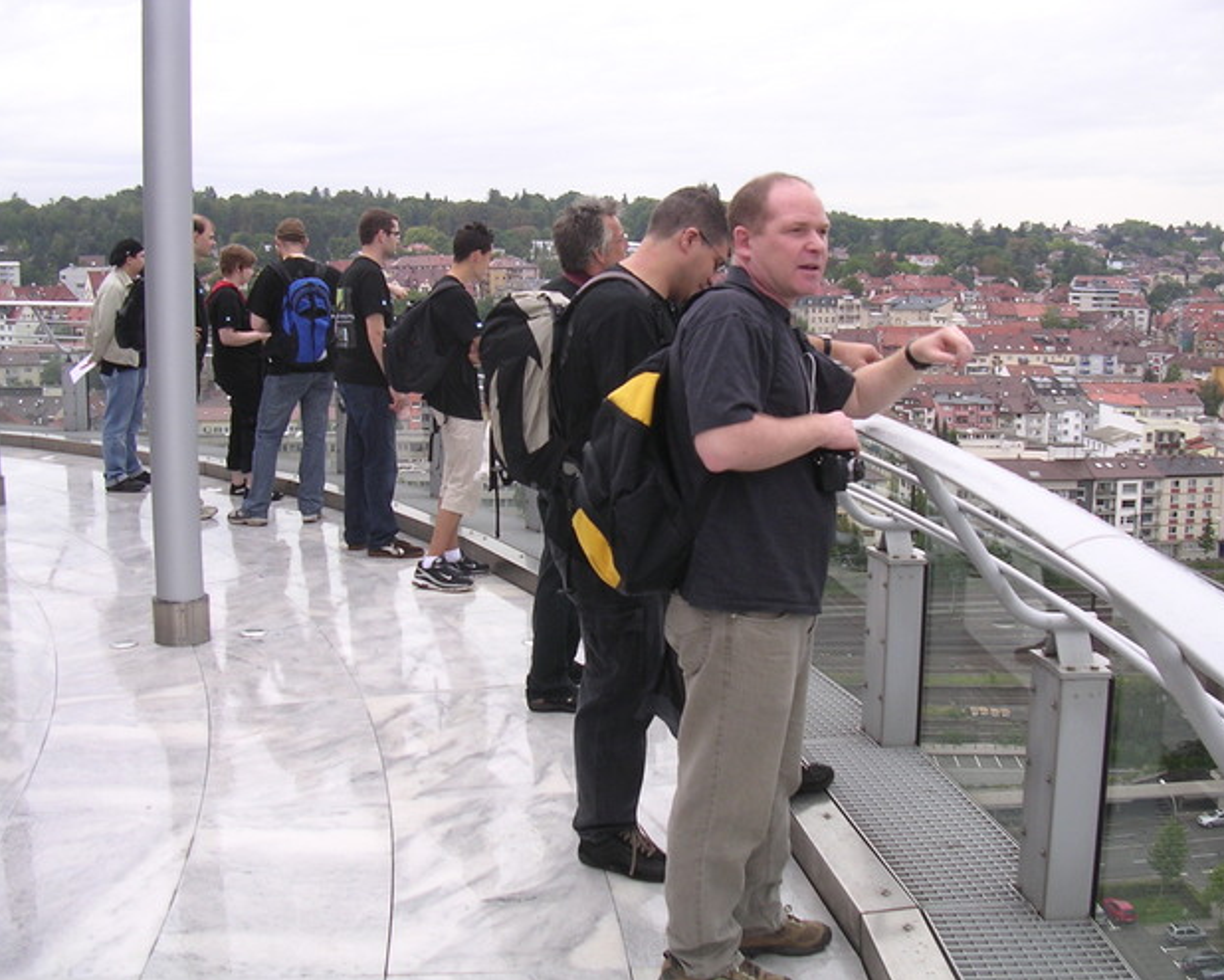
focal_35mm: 40
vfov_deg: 37.4
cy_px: 487
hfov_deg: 45.8
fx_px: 1450
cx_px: 627
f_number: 2.8
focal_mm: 5.8
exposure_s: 1/138
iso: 100
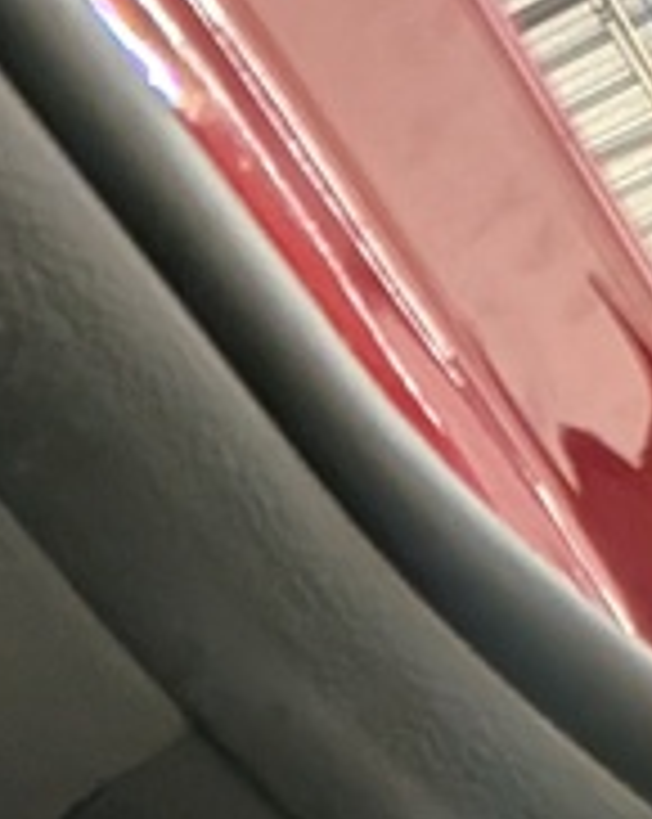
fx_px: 3192
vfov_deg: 12.9
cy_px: 1575
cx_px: -1637
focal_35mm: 132
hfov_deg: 8.5
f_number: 1.7
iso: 34
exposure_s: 1/120
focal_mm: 4.53
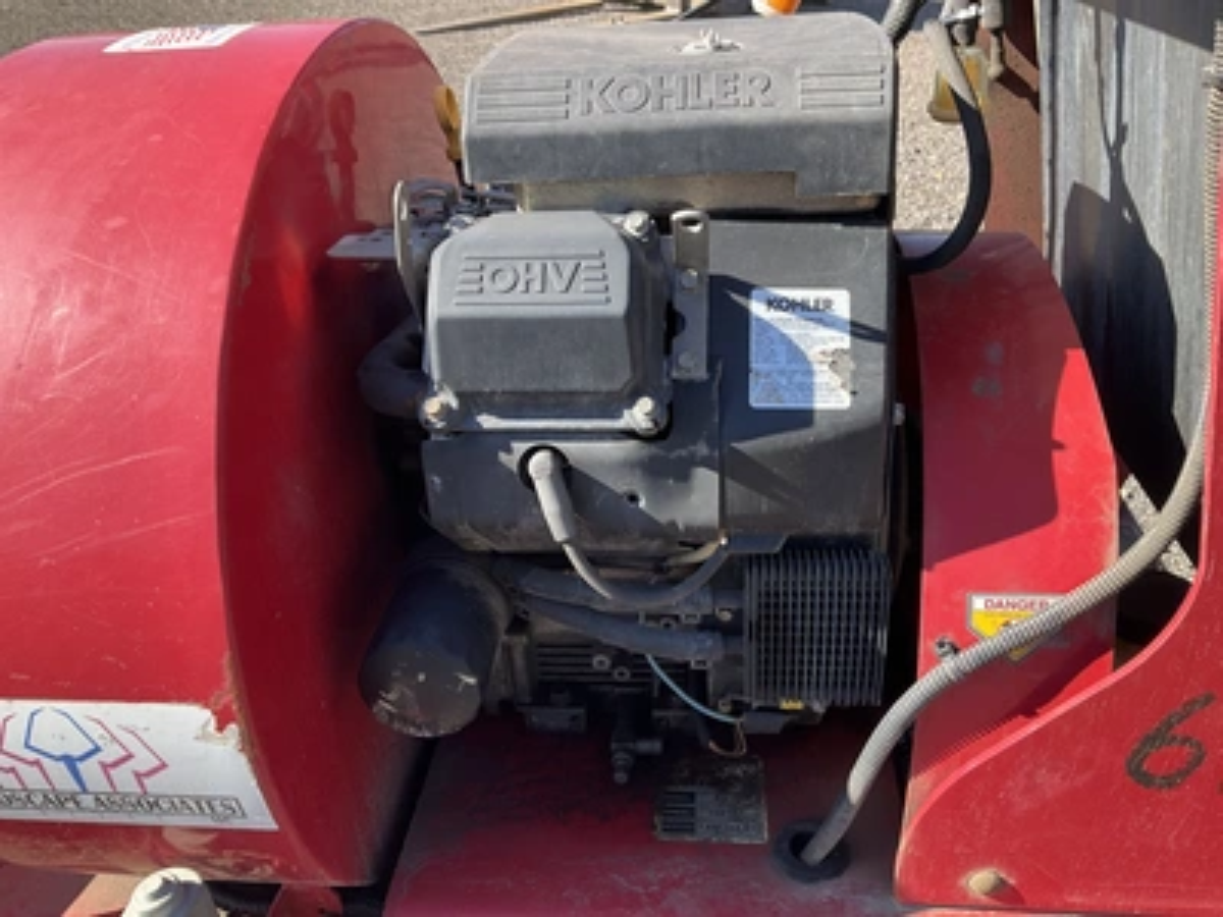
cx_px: 612
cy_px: 458
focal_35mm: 29
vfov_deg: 48.2
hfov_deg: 61.7
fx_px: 1025
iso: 25
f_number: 1.8
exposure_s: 1/333
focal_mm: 3
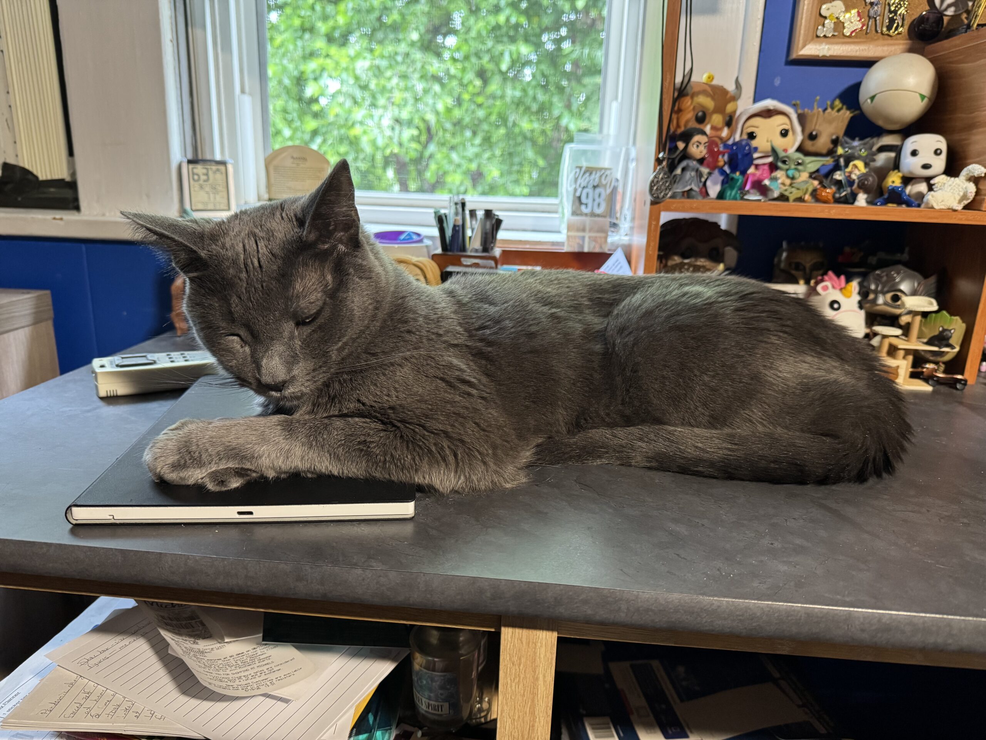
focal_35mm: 24
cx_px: 493
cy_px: 370
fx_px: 684
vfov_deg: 56.8
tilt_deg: -16.1
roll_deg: -2.0
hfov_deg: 71.6
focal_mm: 6.76
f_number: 1.78
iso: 500
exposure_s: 1/60
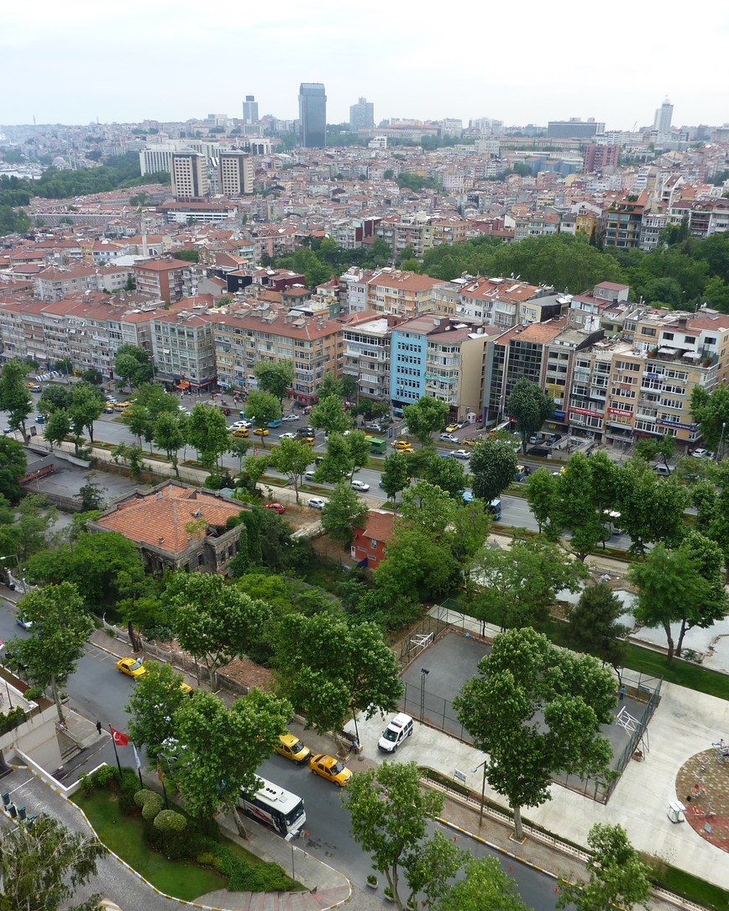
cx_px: 370
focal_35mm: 27
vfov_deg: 64.0
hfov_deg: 53.2
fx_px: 728
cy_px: 474
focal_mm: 4.1
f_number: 4
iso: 80
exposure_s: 1/320
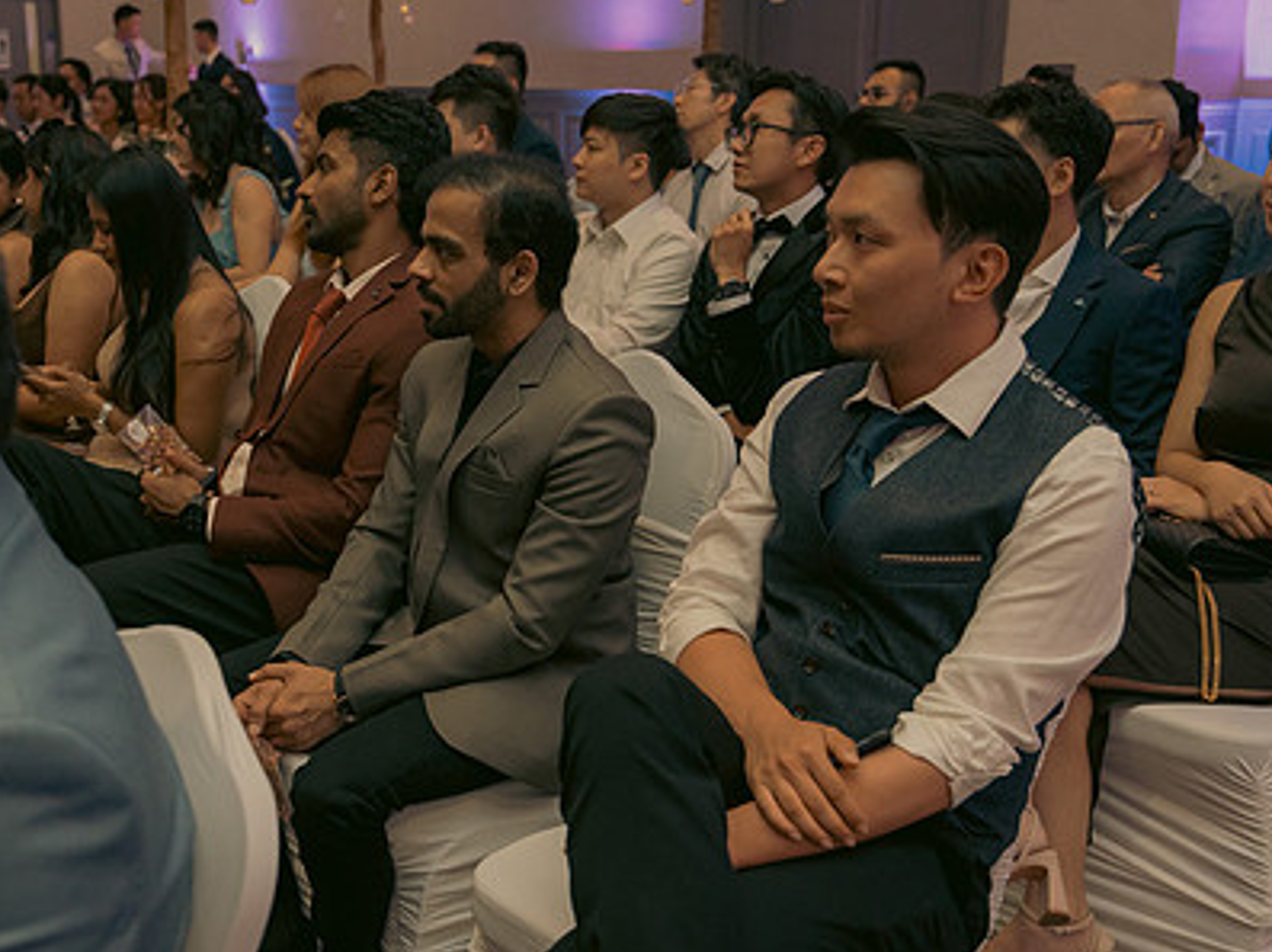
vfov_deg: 32.1
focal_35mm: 45
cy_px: 505
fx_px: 1652
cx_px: 404
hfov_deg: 41.5
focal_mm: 32
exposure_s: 1/160
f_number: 3.5
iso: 2500
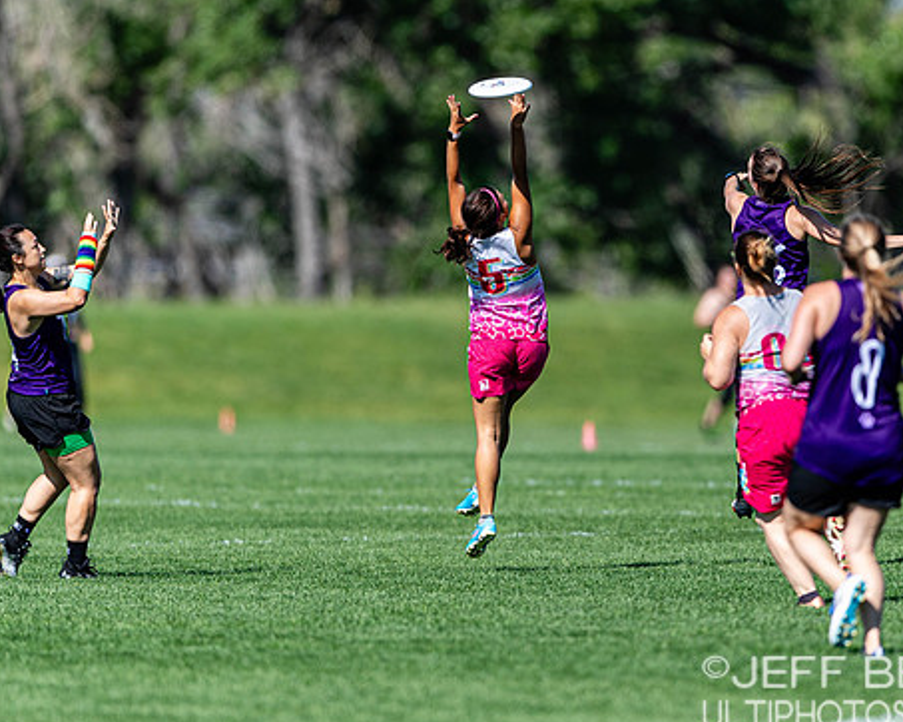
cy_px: 368
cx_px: 570
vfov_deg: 2.1
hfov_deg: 2.7
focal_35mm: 721
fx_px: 19261
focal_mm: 400
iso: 140
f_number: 2.8
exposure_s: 1/2500
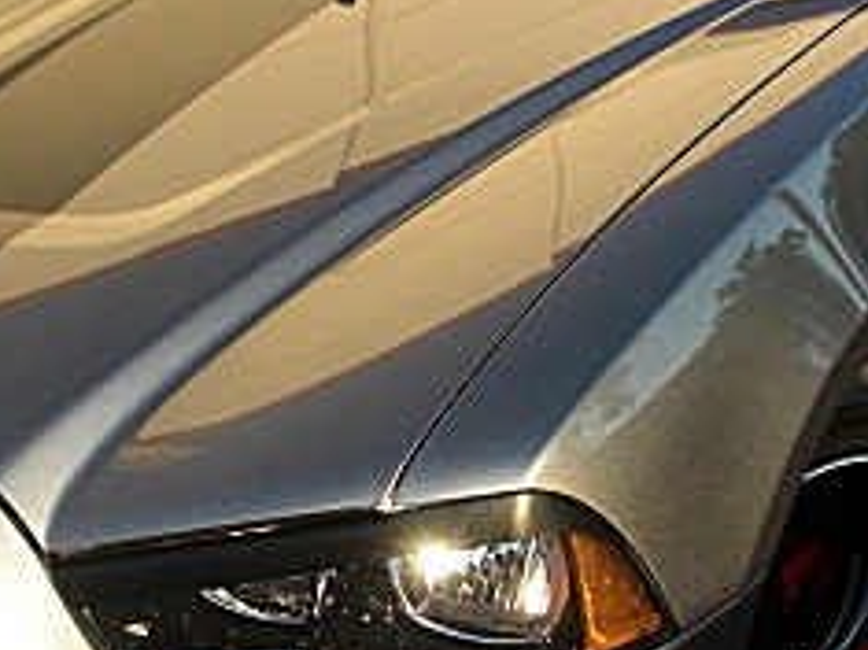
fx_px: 2456
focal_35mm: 98
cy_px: 347
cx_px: 340
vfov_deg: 15.1
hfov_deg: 20.0
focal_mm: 6.3
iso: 50
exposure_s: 1/320
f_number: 2.8
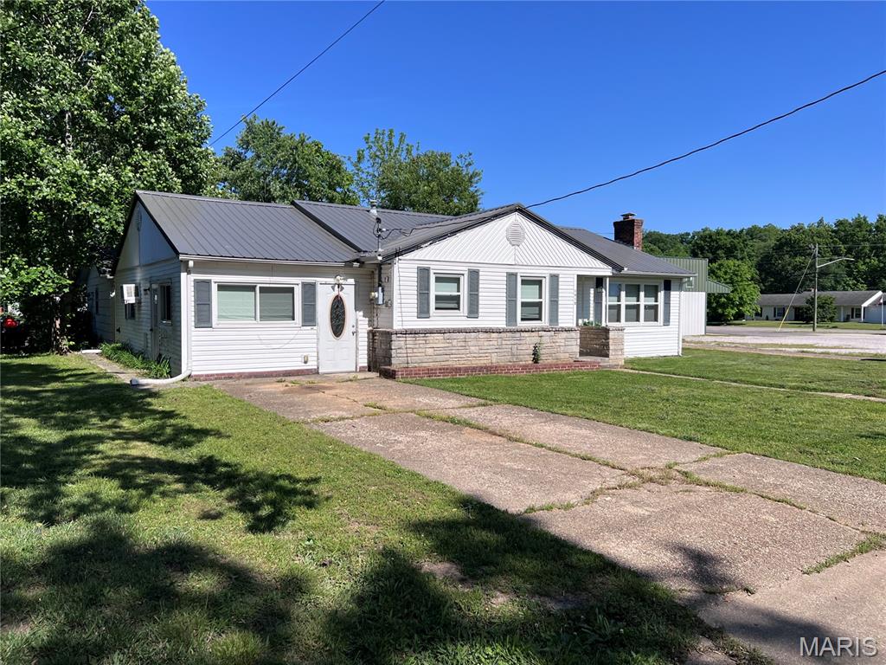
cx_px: 443
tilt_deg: -2.9
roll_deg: -0.2
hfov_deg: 67.3
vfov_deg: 53.1
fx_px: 665
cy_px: 332
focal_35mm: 26
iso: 50
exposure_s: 1/5882
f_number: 1.5
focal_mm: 5.7
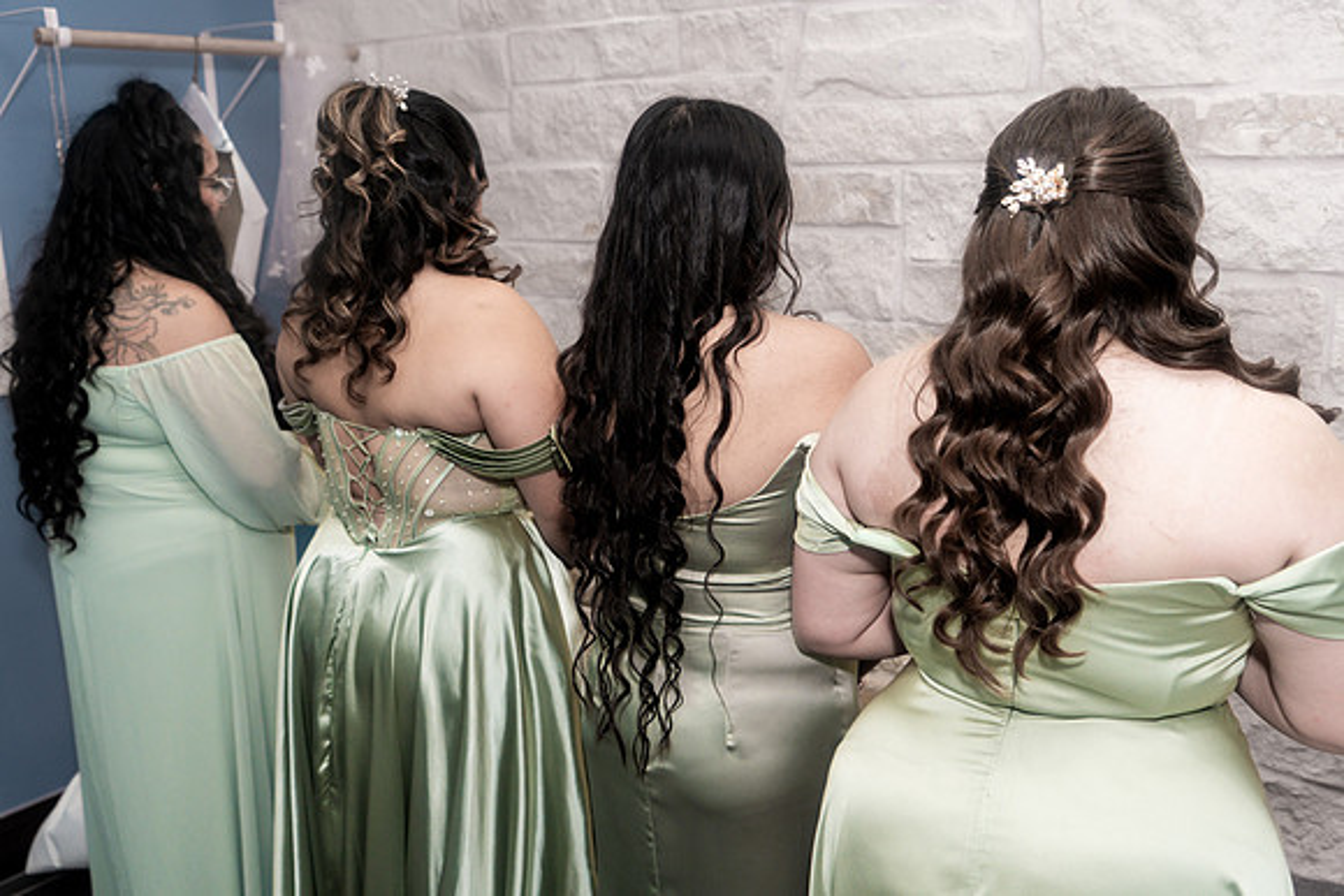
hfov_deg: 54.4
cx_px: 672
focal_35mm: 35
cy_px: 448
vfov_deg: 37.9
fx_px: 1307
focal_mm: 35
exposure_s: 1/250
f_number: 4
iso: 640
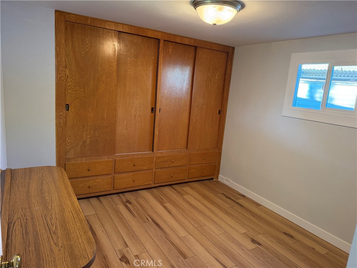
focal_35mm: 24
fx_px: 248
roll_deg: -4.3
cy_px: 134
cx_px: 178
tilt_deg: -10.9
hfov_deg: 71.6
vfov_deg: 56.8
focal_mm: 6.76
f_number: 1.78
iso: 320
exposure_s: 1/120
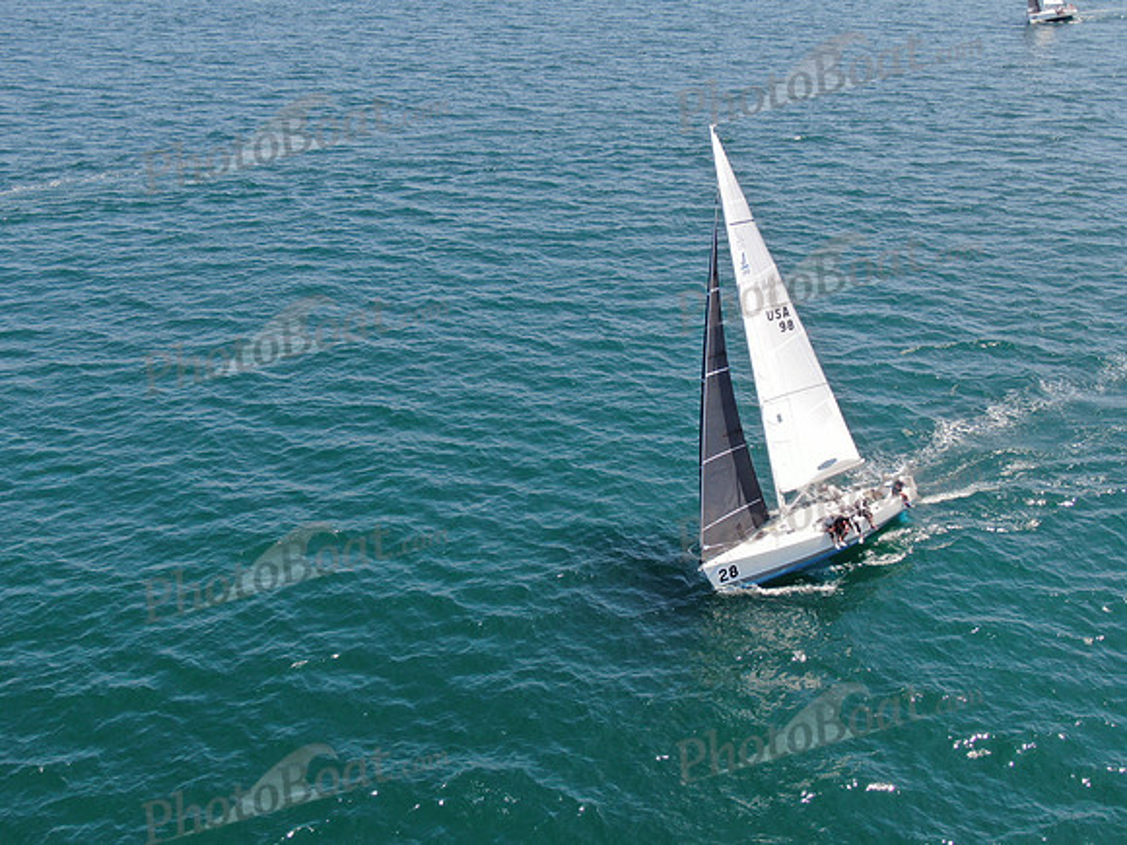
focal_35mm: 43
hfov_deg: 43.9
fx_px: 1400
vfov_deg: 33.6
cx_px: 564
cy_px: 422
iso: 100
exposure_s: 1/640
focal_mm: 7.39
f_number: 3.6
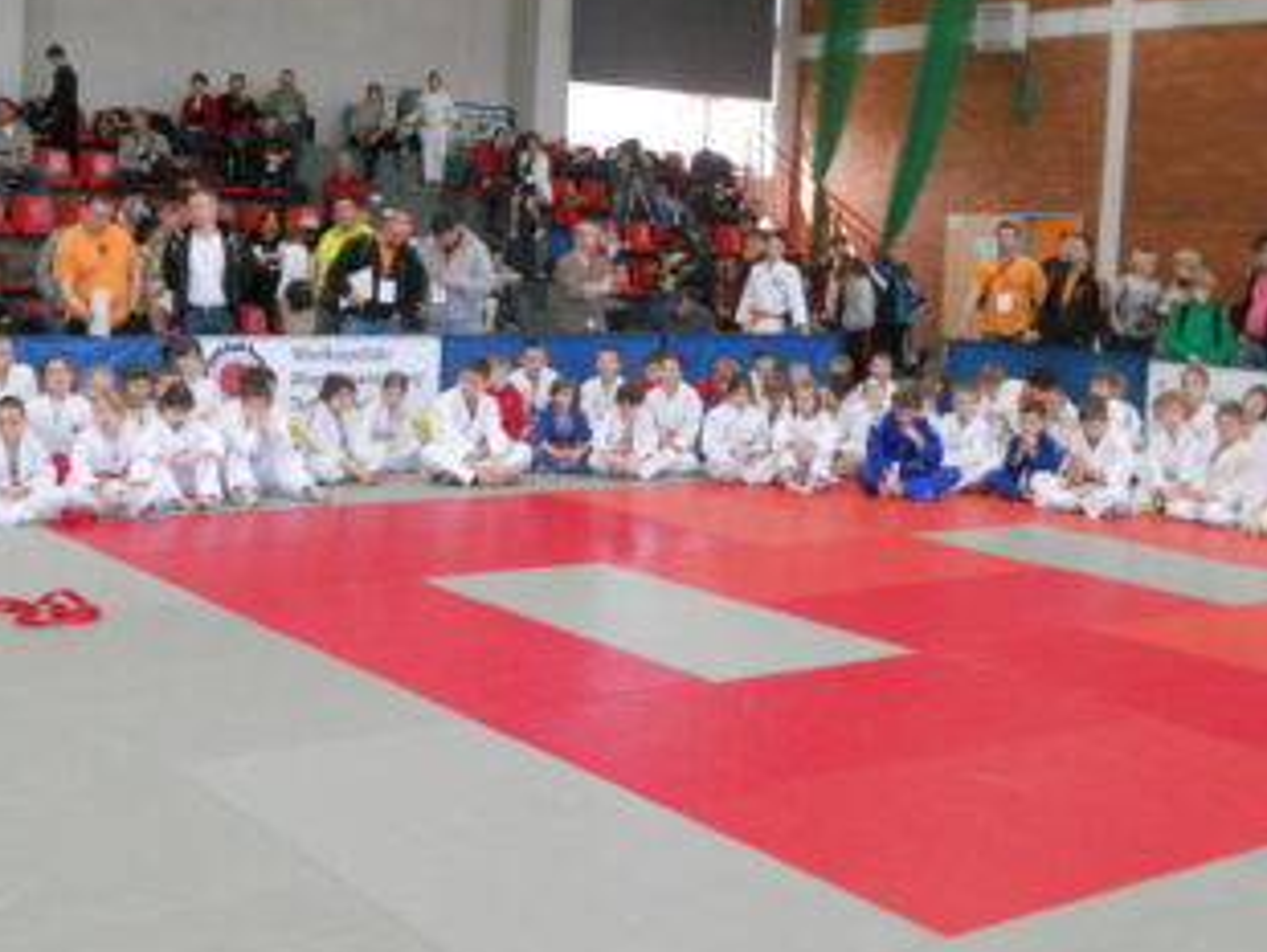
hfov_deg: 38.9
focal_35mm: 49
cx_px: 584
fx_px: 1795
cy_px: 417
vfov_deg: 29.7
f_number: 3.9
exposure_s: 1/50
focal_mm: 6.9
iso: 400
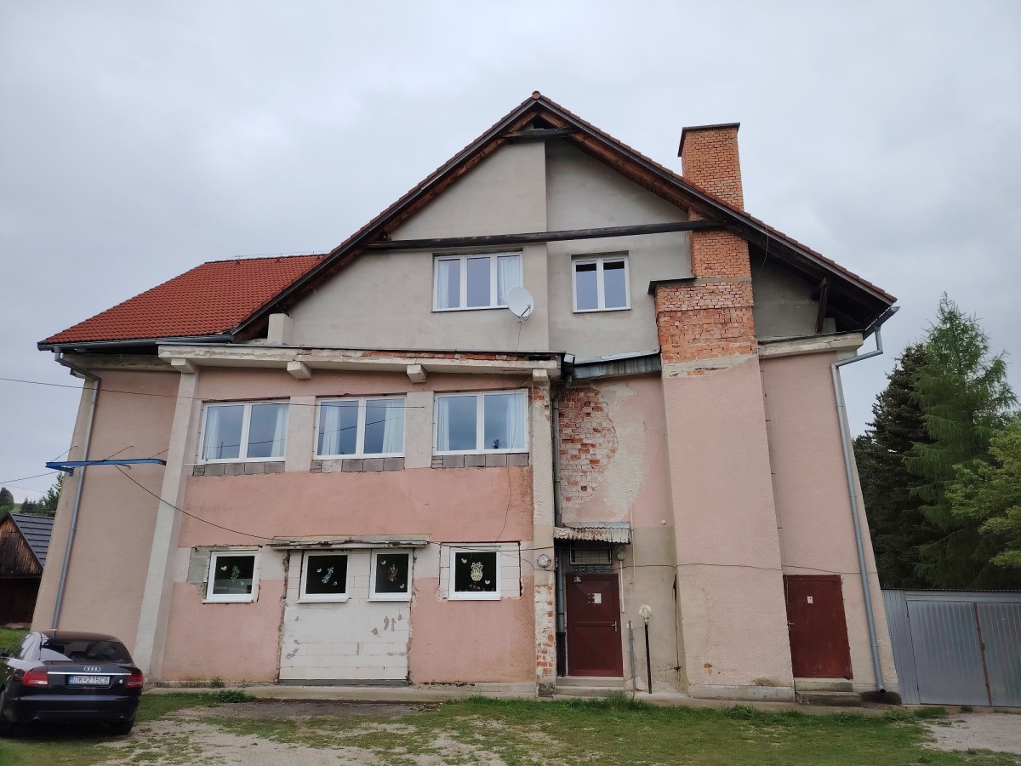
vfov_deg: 56.8
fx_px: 708
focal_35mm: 24
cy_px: 383
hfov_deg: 71.6
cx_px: 510
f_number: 1.75
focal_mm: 5.25
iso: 100
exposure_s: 1/578
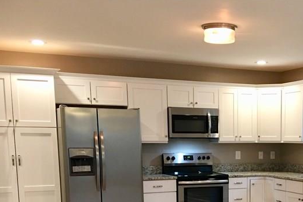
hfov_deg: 32.9
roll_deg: -0.3
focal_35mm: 59
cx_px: 247
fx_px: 497
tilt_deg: -8.4
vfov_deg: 21.8
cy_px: 221
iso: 50
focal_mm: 4.15
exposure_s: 1/15
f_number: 2.2
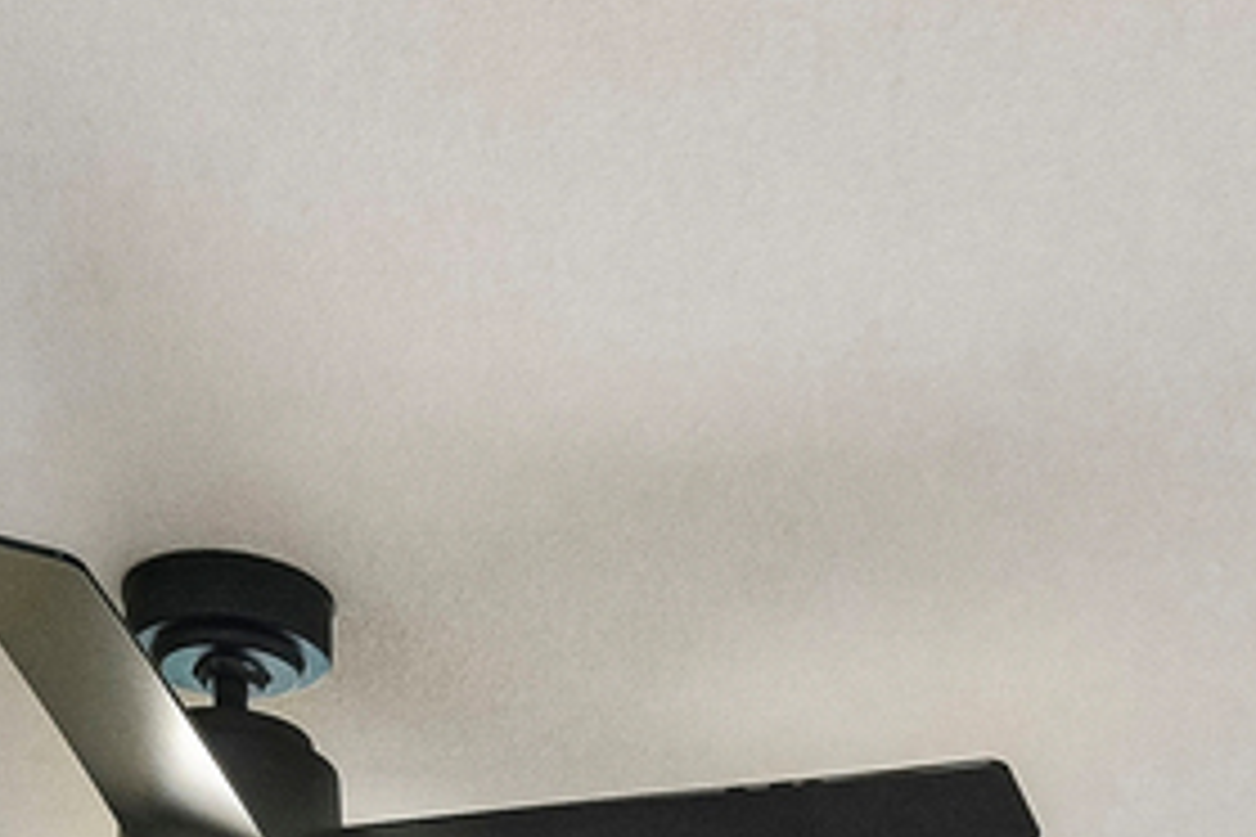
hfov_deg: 21.5
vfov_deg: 11.4
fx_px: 3244
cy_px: 2192
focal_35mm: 93
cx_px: 1067
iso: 1600
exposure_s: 1/15
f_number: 8
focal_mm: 16
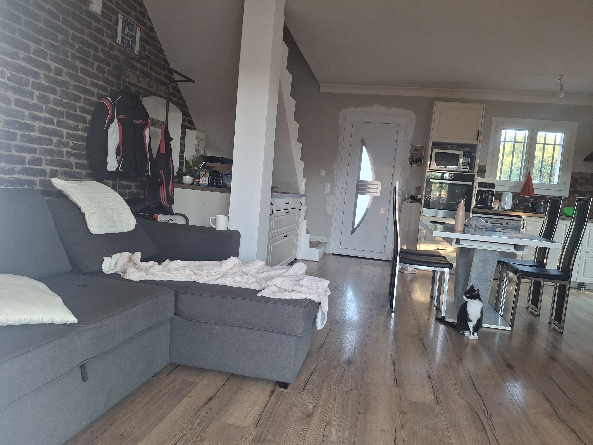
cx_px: 296
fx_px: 428
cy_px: 222
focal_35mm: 25
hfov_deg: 69.4
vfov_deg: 54.9
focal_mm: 4.69
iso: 200
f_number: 1.8
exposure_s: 1/100
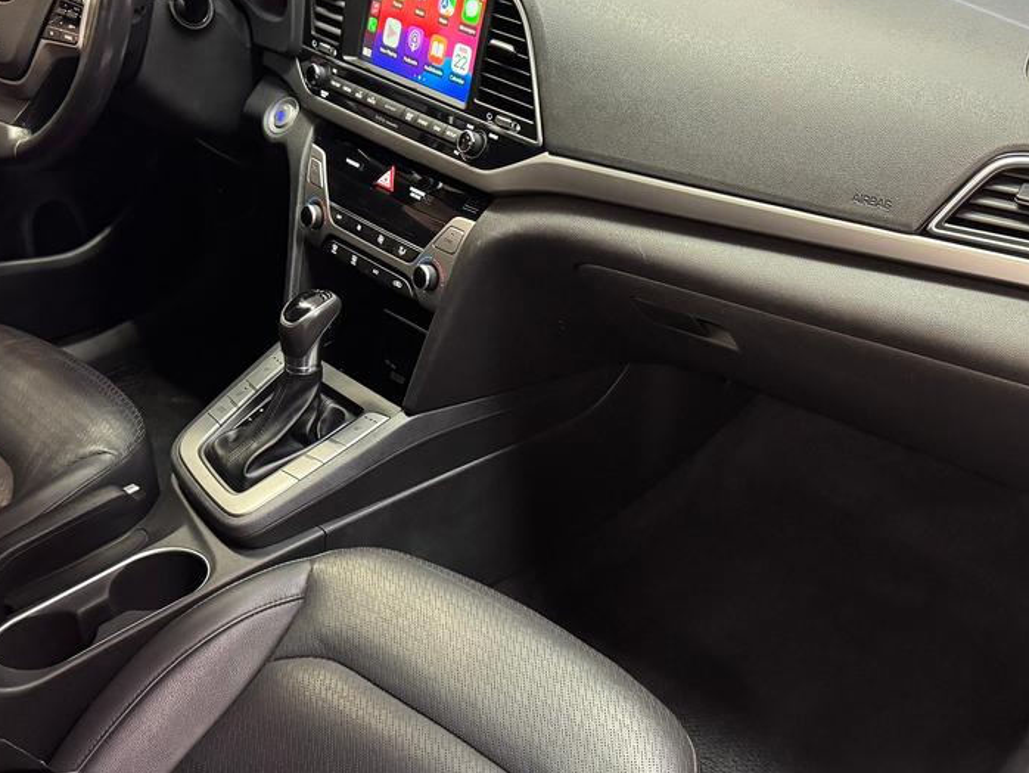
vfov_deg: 32.7
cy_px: 490
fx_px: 1308
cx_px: 618
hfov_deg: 42.7
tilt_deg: -36.1
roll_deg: +1.0
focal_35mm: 44
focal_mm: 6.76
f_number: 1.78
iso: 1000
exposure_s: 1/40
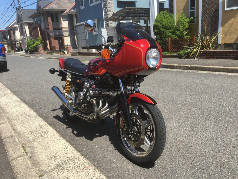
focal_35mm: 29
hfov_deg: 61.7
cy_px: 90
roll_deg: +4.9
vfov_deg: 48.2
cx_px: 119
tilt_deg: -13.6
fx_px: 199
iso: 25
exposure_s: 1/1068
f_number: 2.2
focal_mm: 4.15
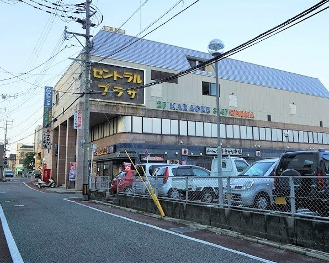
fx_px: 331
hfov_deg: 52.6
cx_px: 189
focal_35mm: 34
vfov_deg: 43.4
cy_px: 131
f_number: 6.3
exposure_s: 1/100
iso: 100
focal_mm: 20
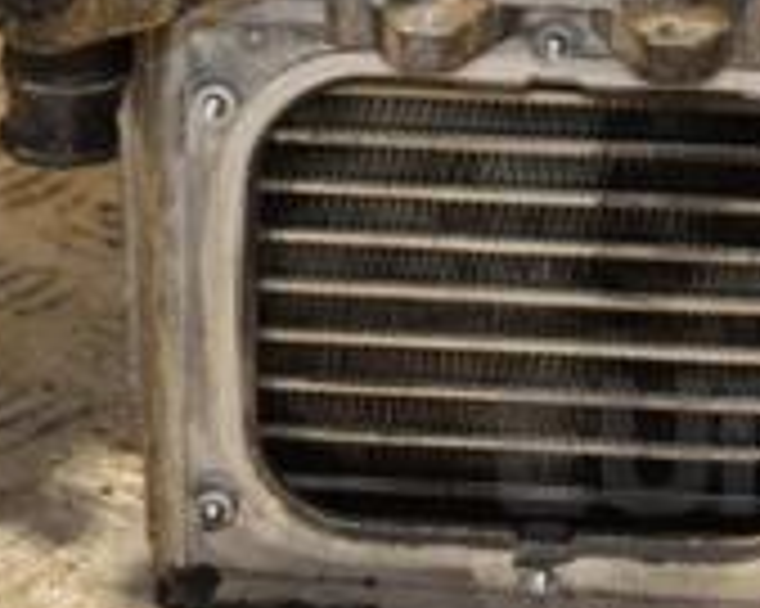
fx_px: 5395
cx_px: 414
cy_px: -153
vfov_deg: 6.4
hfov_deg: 8.1
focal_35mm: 240
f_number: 4.8
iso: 800
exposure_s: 1/125
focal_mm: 48
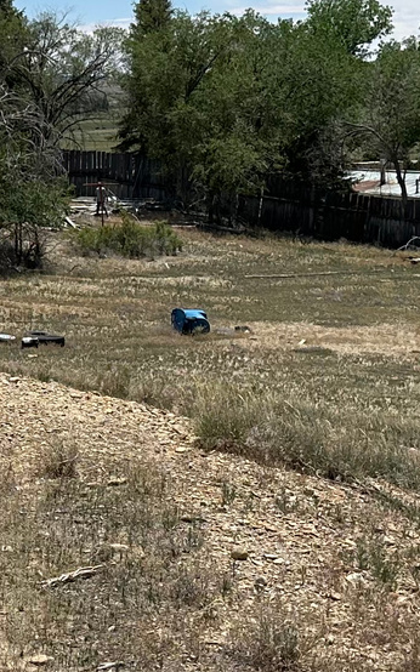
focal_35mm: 94
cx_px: -11
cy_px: 330
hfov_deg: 13.7
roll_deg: +2.3
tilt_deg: -6.9
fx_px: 1722
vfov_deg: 22.1
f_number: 1.78
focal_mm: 6.86
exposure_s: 1/6623
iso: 80
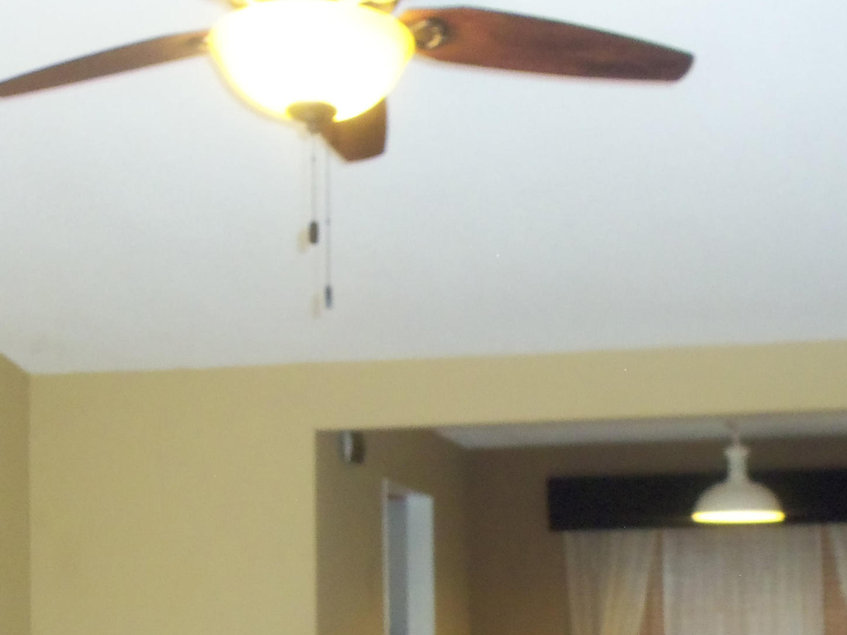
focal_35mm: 60
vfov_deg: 23.8
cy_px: 560
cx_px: 484
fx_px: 1468
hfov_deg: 32.1
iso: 250
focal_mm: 5.2
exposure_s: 1/30
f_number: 3.4
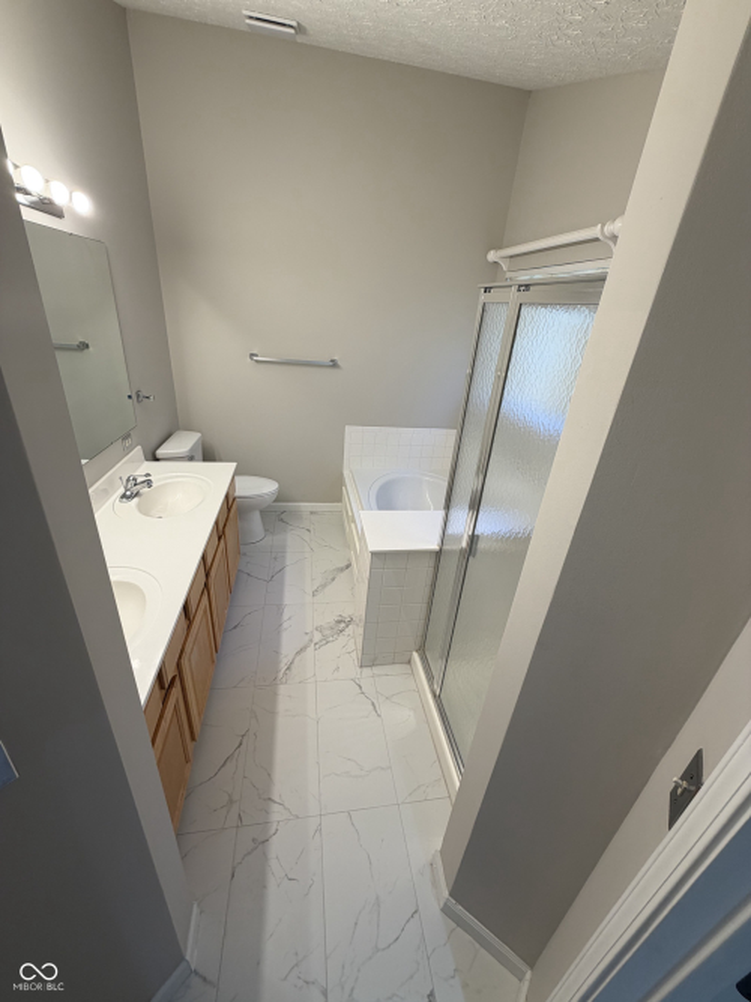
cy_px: 501
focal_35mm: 14
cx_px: 376
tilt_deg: -25.3
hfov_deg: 85.7
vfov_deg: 102.1
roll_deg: -4.9
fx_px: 405
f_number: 2.2
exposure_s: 1/120
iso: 64
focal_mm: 2.22
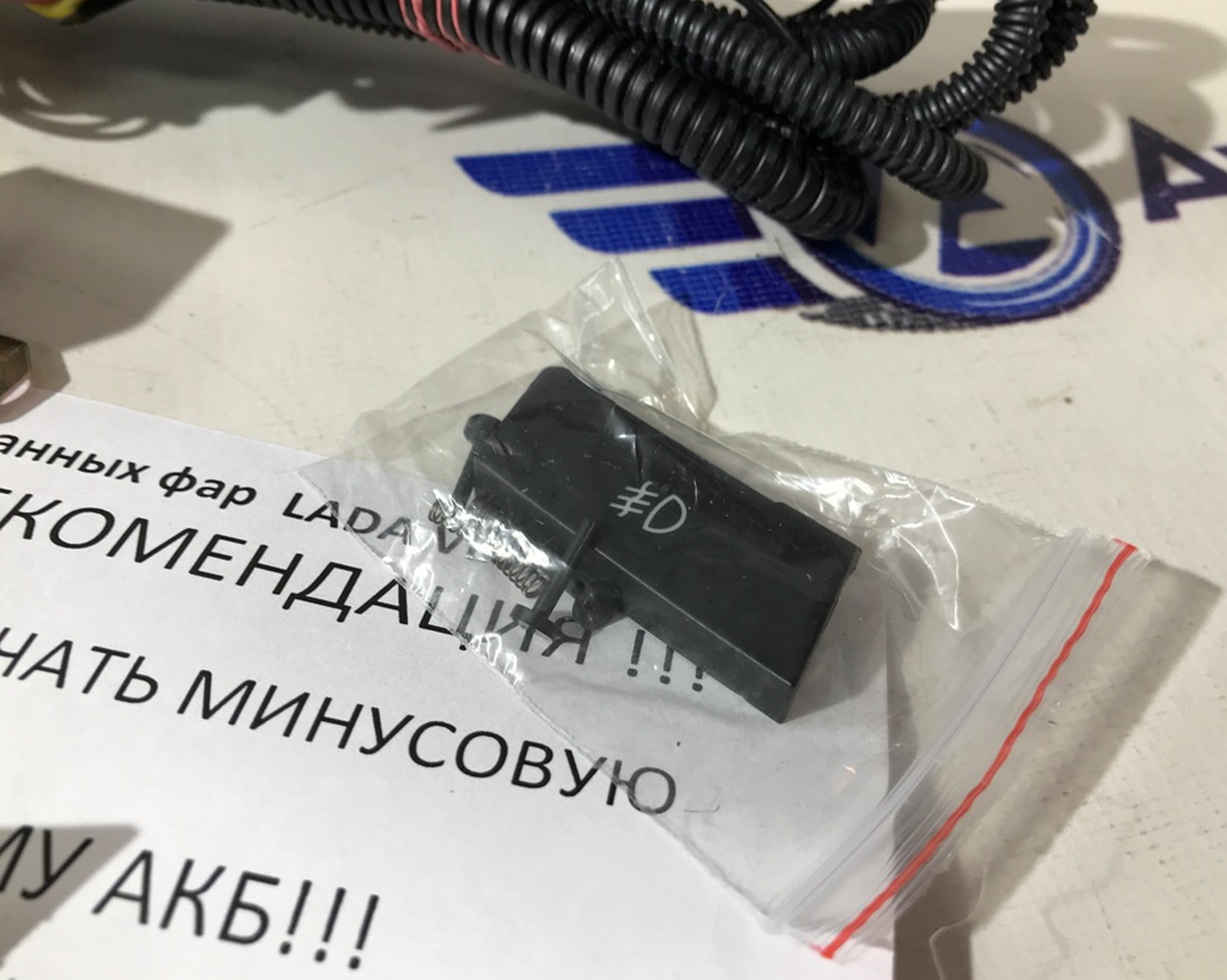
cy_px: 487
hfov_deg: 58.8
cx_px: 626
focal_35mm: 30
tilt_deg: -51.7
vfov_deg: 48.5
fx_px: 1089
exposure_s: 1/50
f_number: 1.8
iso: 32
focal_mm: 3.99
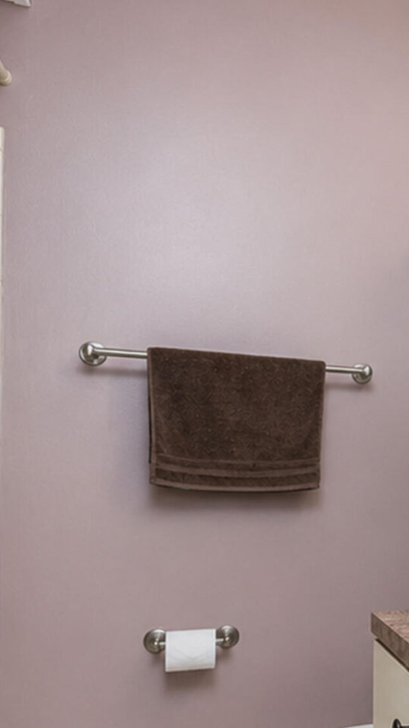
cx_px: 719
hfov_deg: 20.0
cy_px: 493
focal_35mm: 45
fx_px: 868
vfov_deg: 44.7
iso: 64
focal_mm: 16
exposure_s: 1/20
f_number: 4
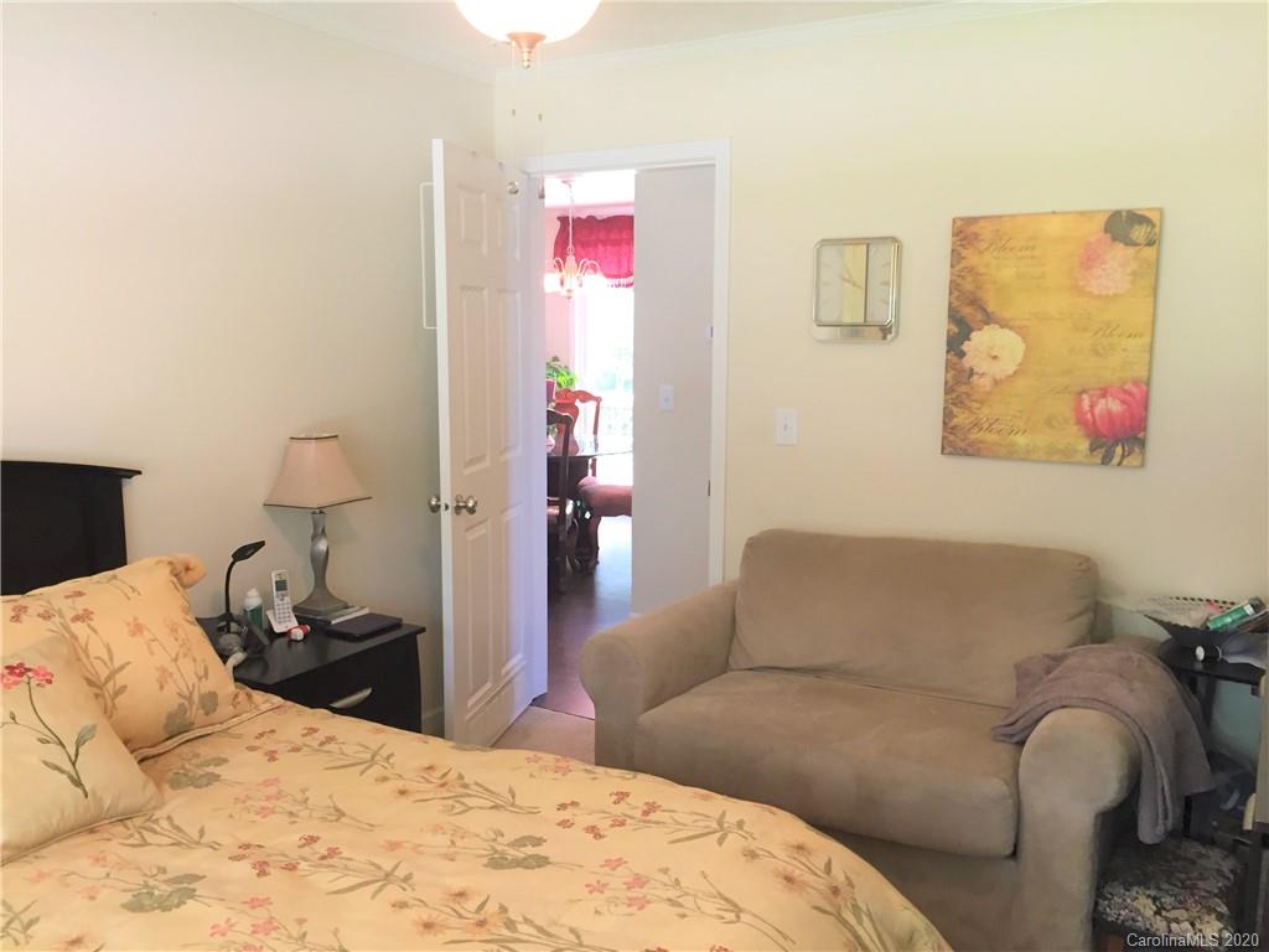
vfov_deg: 48.2
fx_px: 1063
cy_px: 476
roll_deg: -0.8
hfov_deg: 61.7
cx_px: 634
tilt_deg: -10.7
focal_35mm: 29
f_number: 2.2
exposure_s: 1/30
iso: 100
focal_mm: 4.15
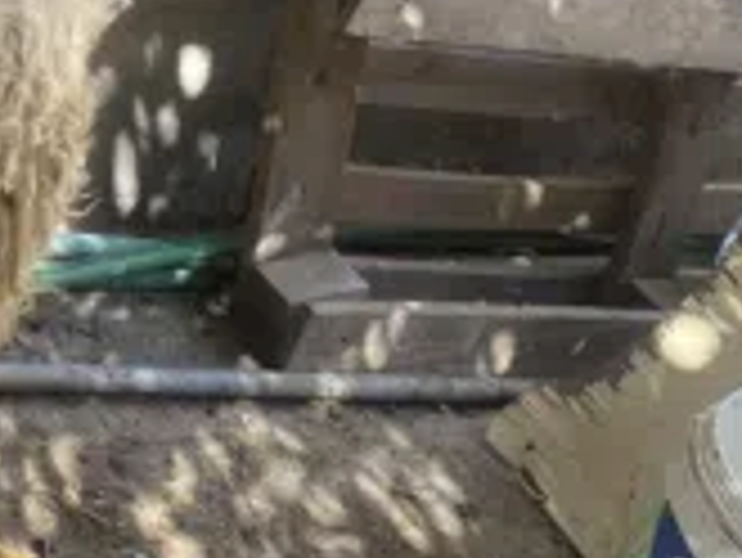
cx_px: -198
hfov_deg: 18.2
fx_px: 2167
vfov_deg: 14.5
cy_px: 50
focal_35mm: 101
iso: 40
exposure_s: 1/122
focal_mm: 4.25
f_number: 1.8
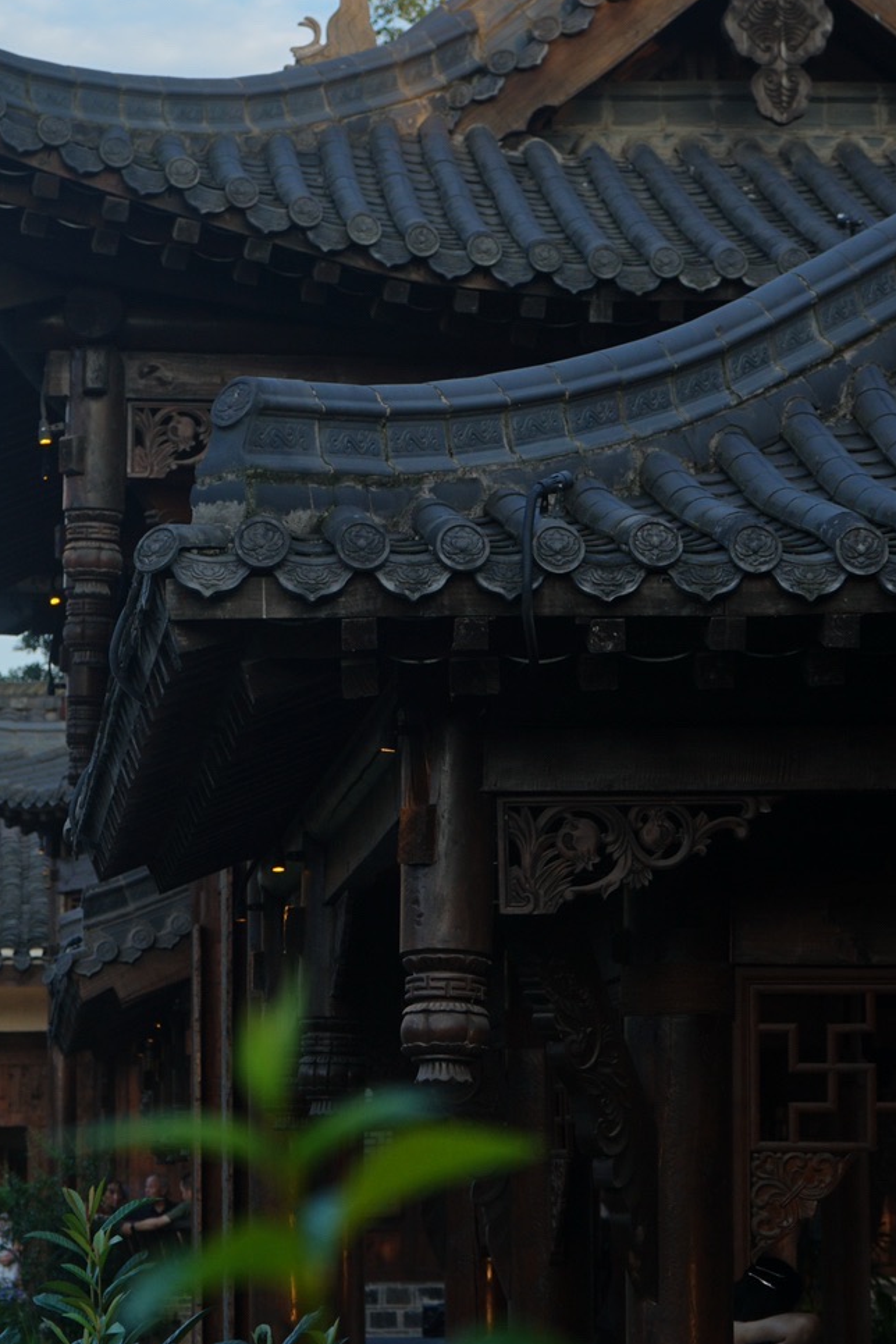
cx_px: 424
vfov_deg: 17.6
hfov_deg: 11.8
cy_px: 753
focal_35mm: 116
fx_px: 4330
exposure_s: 1/125
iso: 64
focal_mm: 56
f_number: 5.6
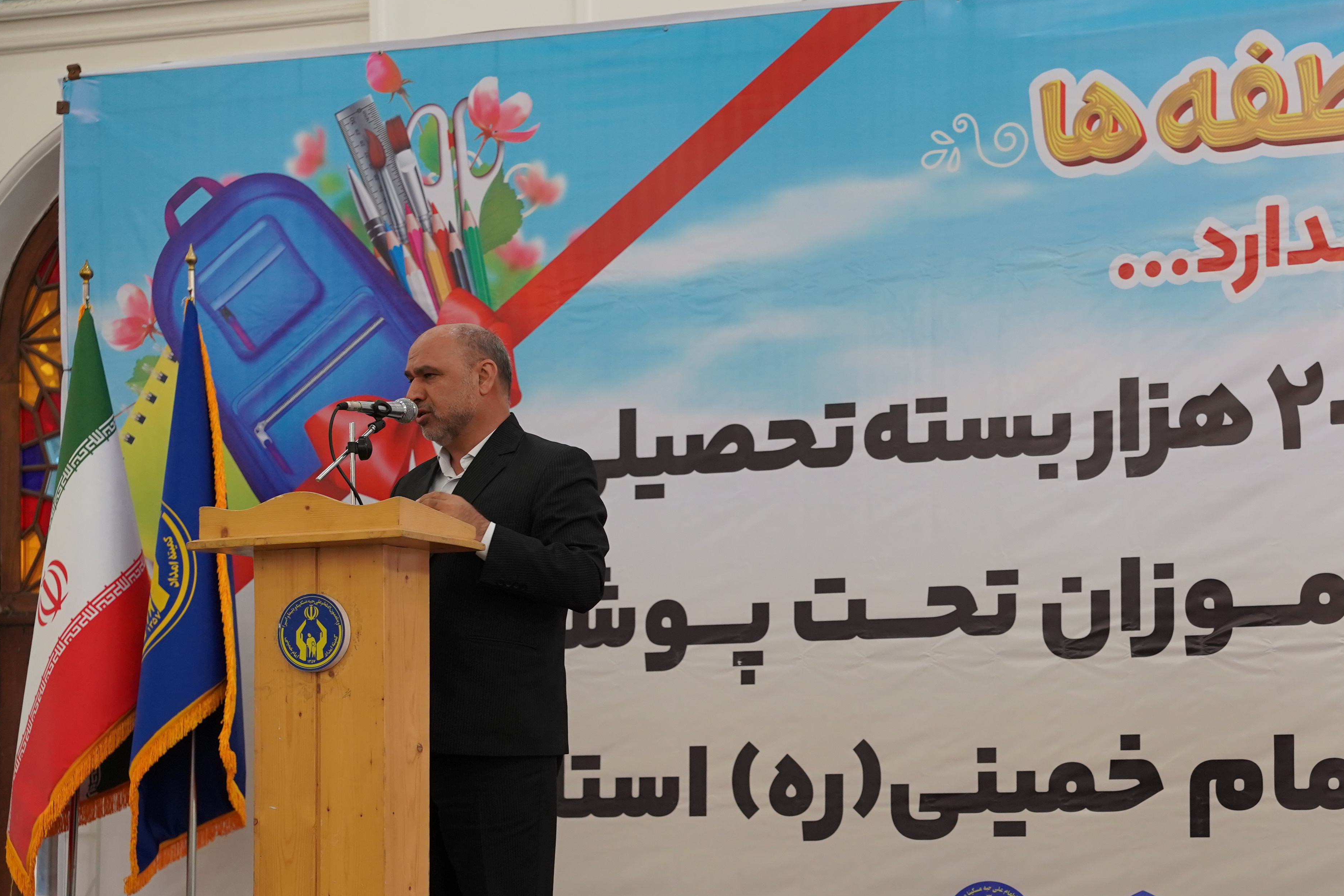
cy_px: 648
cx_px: 1028
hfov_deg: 24.9
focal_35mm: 80
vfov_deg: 16.9
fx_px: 3003
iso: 1600
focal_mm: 49.9
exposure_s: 1/160
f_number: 4
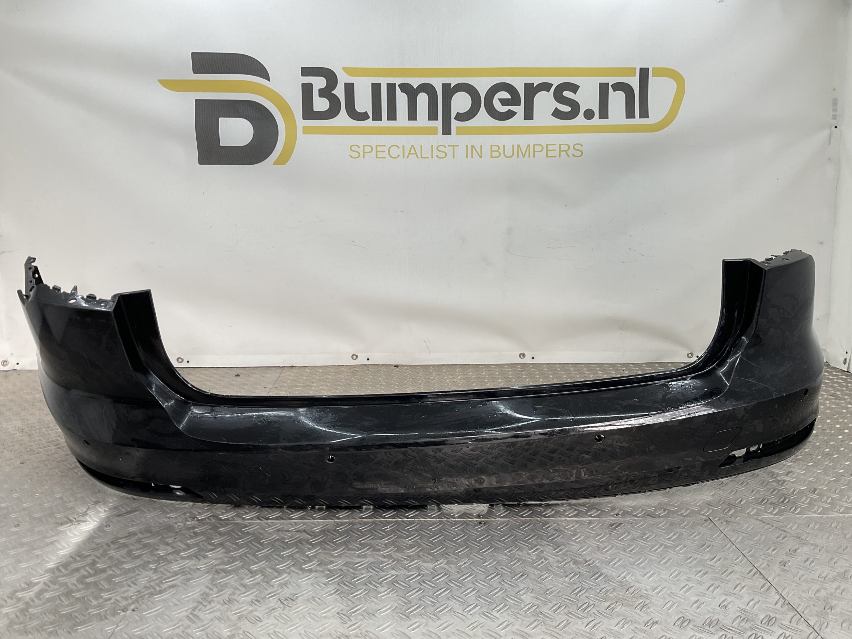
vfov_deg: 48.2
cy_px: 320
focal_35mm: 29
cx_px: 426
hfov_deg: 61.7
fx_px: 714
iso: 16
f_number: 1.8
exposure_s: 1/136
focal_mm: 3
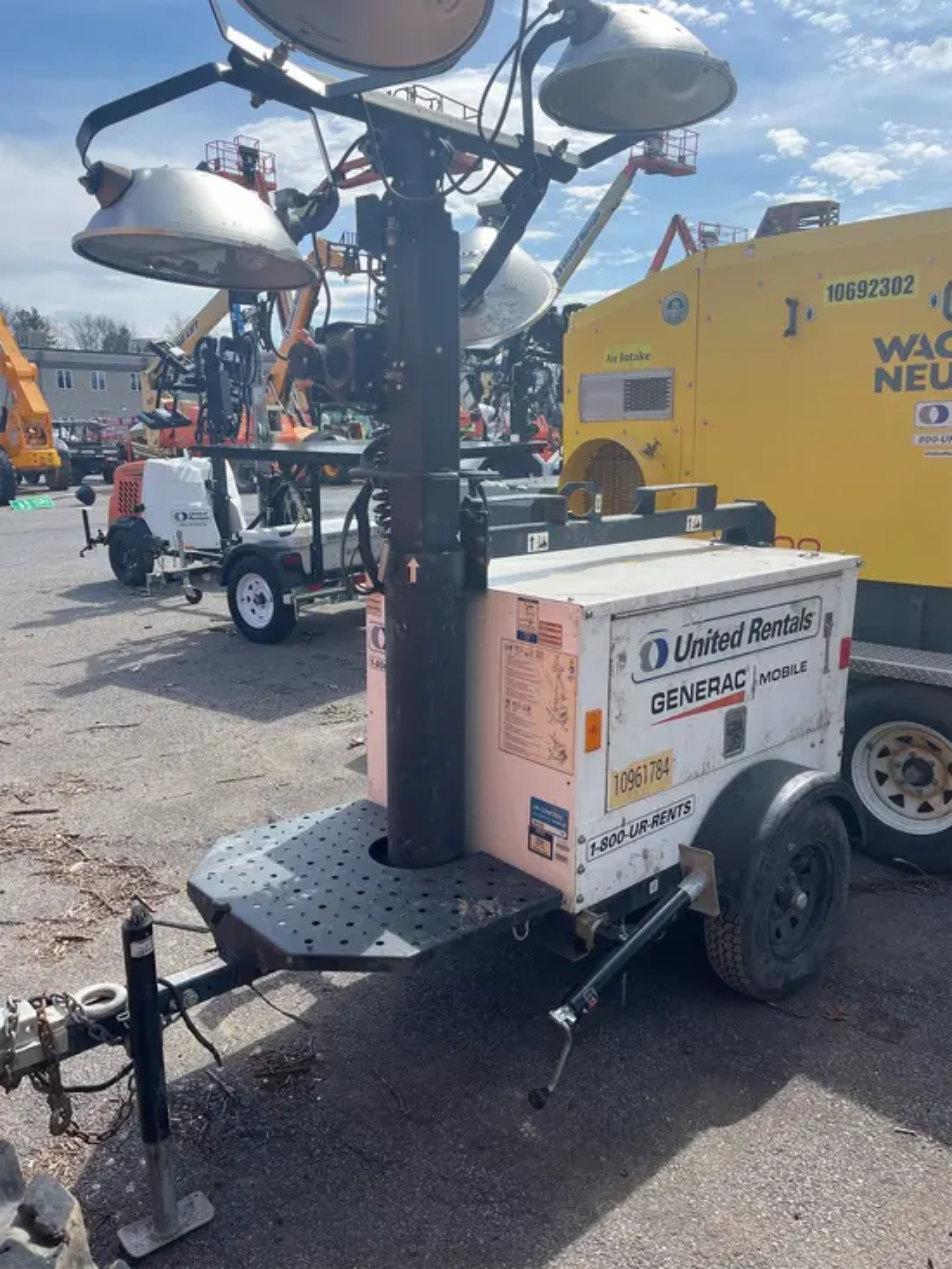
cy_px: 634
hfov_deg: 53.1
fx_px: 953
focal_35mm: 26
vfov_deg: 67.3
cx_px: 476
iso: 50
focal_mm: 5.1
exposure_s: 1/1600
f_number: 1.6
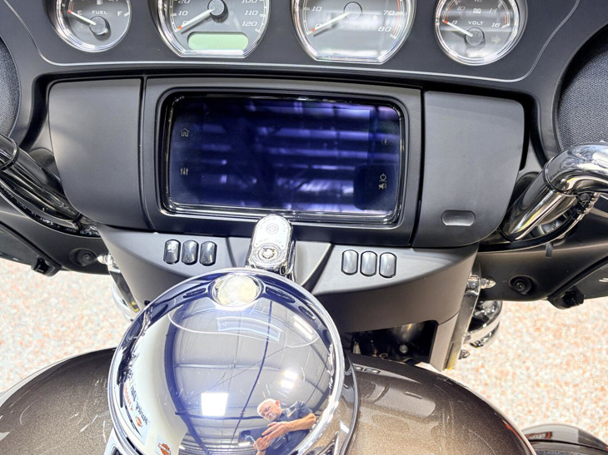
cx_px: 309
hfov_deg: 49.0
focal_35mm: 38
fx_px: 667
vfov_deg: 37.7
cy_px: 221
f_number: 1.6
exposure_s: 1/60
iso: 80
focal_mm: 5.96
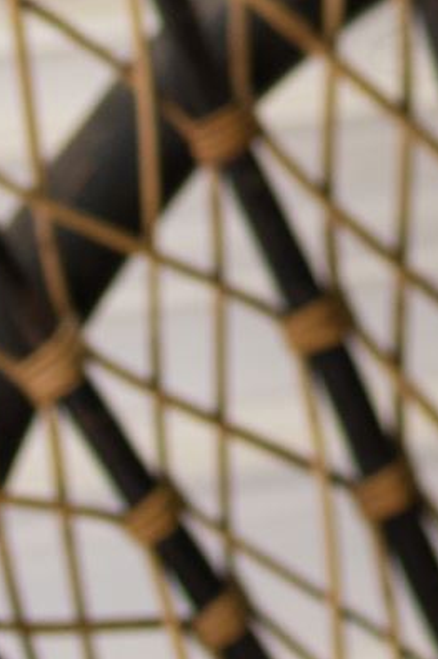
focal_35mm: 279
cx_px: 1068
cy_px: -749
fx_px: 5105
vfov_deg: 7.1
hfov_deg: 4.8
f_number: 3.5
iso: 400
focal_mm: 31
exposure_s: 1/60
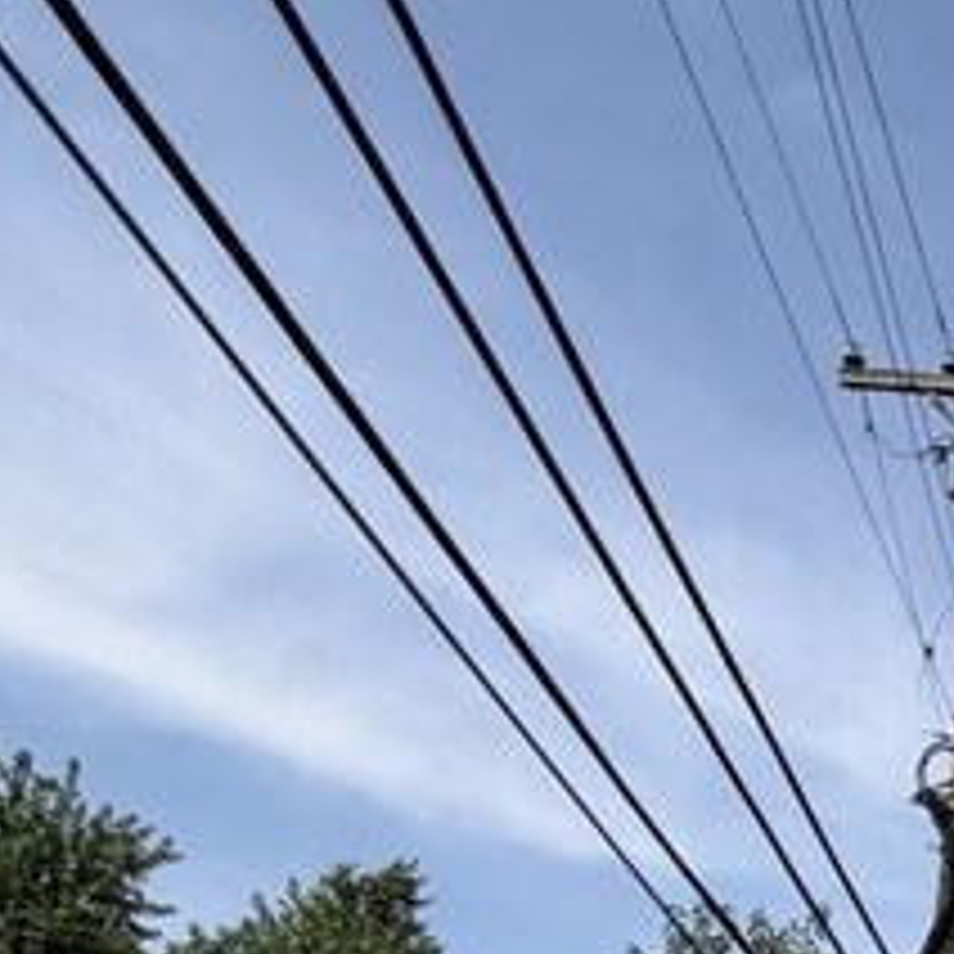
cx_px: 1449
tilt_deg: -0.3
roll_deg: -0.3
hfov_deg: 22.3
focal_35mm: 63
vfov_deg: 19.7
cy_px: 1746
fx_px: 1964
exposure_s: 1/1050
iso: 20
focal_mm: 2.22
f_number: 2.2
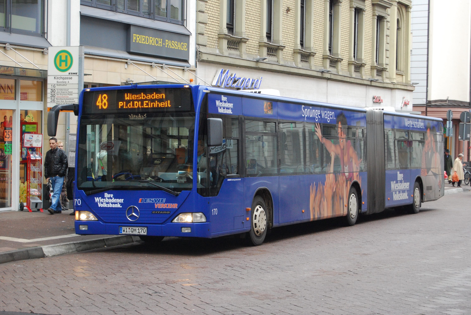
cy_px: 158
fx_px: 1081
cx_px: 236
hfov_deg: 24.6
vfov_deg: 16.6
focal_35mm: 82
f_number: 5.6
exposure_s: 1/125
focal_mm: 55
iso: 800
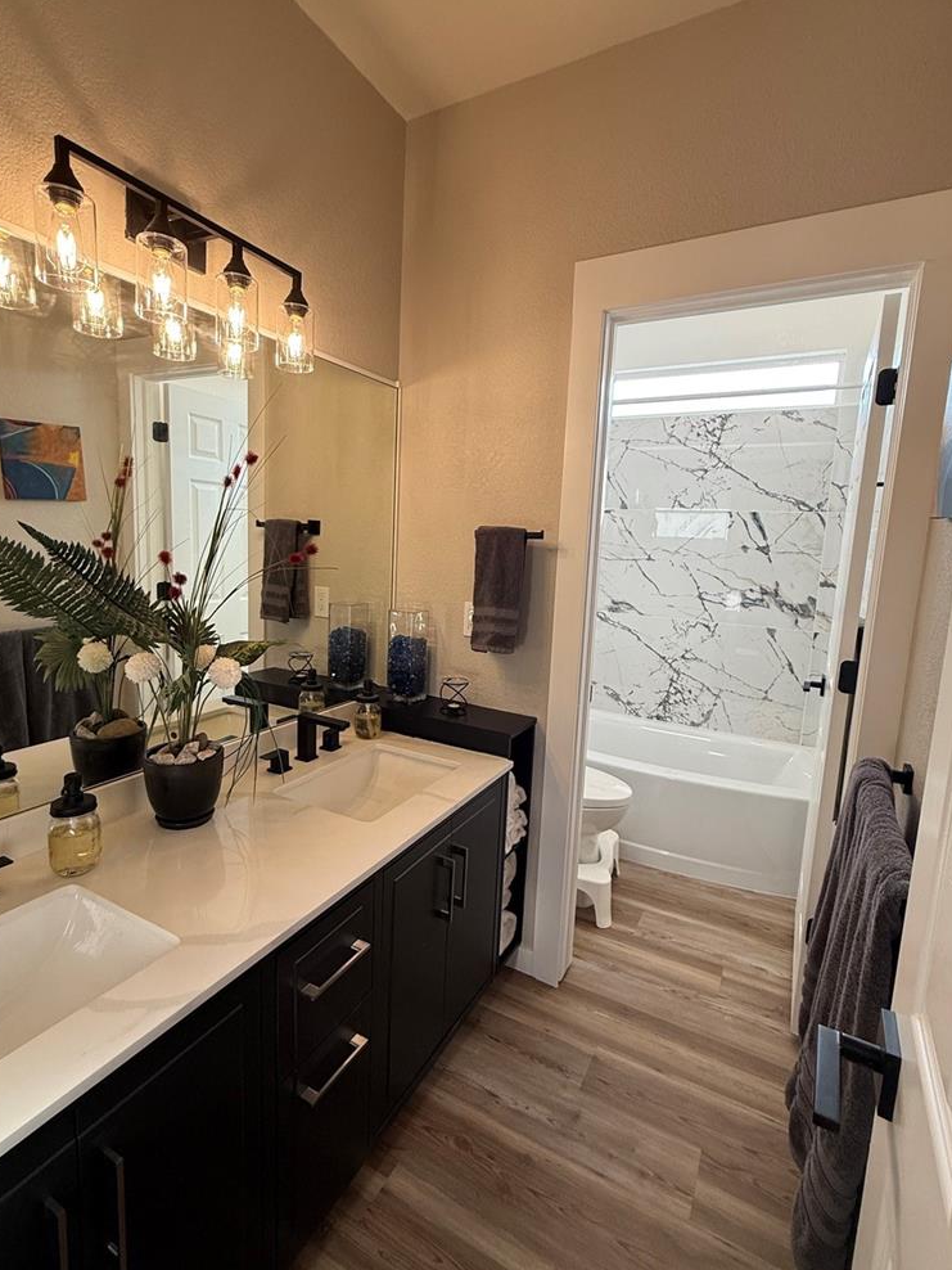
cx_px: 456
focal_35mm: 17
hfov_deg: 74.7
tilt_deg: -7.0
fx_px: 623
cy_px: 622
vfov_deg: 91.0
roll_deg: -2.8
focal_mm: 2.22
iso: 100
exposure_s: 1/120
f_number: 2.2
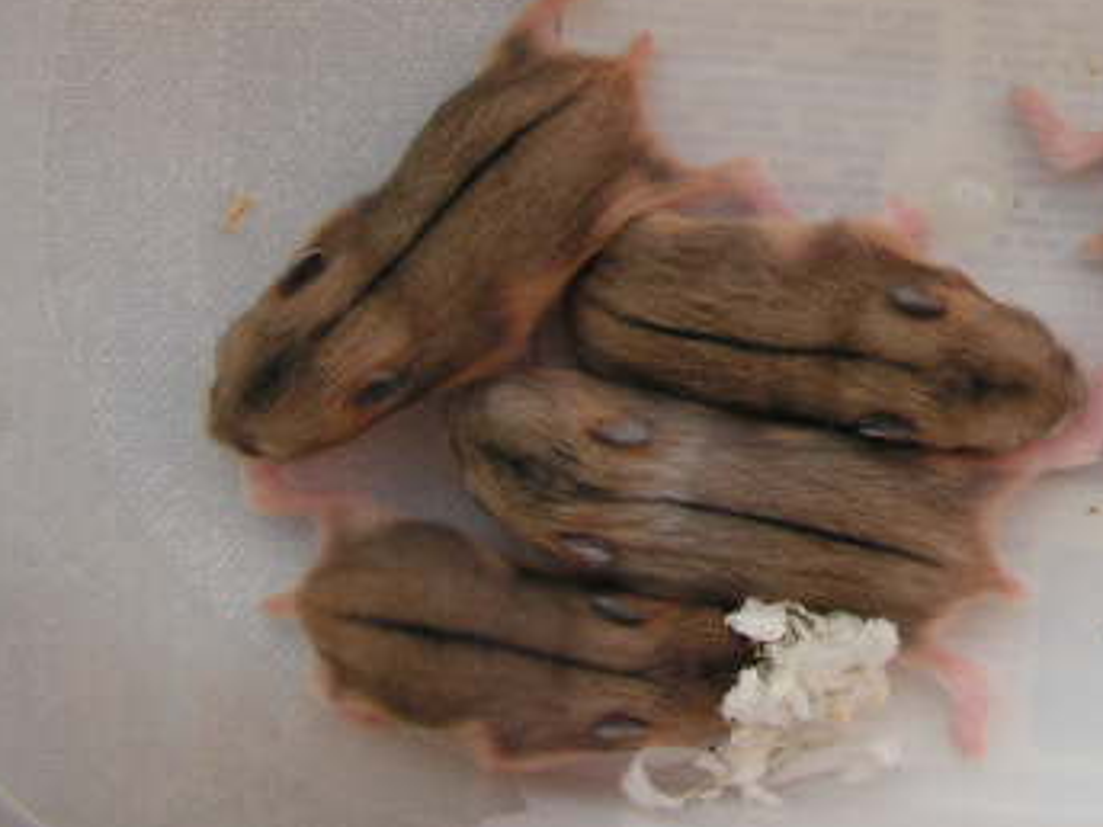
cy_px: 157
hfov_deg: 28.1
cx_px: 936
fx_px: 2135
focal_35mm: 67
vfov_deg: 21.6
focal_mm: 6
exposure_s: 1/80
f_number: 3.2
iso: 64
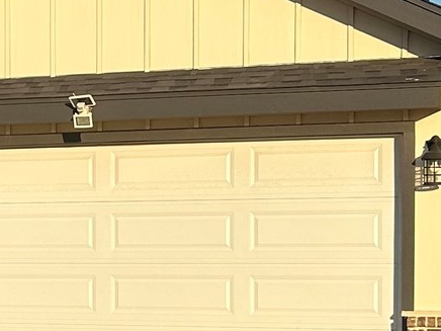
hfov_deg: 15.5
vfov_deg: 12.1
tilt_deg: -1.7
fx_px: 1554
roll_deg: +0.6
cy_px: 265
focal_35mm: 122
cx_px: -94
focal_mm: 5.7
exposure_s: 1/4274
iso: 50
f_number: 1.5
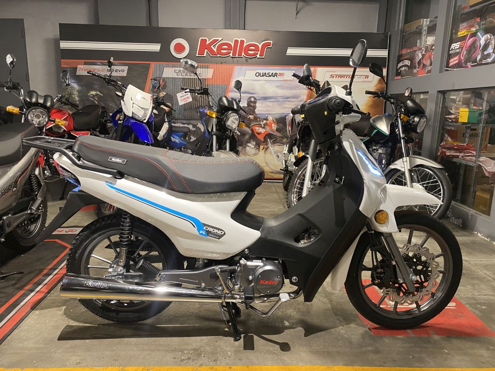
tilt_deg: -12.6
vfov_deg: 53.1
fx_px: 372
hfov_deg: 67.3
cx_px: 248
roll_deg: -1.4
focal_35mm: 26
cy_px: 186
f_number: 1.8
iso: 200
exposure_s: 1/50
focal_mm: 4.25
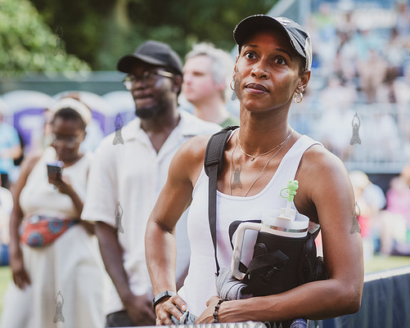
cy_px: 183
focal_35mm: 154
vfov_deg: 10.0
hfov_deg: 12.5
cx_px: 226
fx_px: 1869
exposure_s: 1/160
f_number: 4
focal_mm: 112
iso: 1000
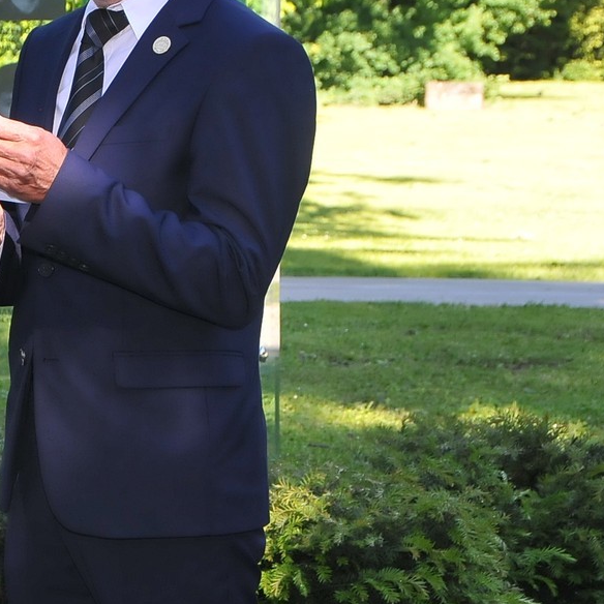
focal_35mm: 173
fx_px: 3415
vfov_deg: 10.1
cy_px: 169
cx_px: -38
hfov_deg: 10.0
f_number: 9
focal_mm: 62
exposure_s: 1/250
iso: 800
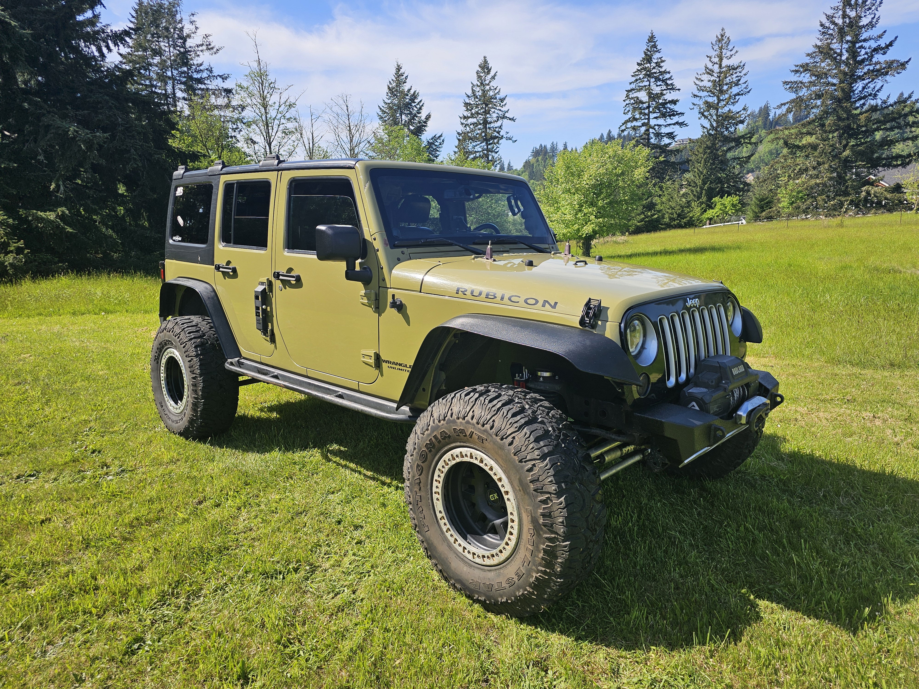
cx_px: 460
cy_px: 344
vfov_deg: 58.9
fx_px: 611
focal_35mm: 23
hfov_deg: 73.9
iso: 10
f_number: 1.7
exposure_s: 1/556
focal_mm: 6.3
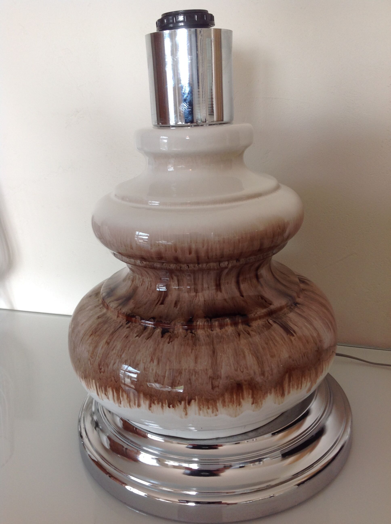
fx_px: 529
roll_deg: +4.1
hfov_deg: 40.6
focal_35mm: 35
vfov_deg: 52.7
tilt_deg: -18.5
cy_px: 262
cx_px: 196
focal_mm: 4.28
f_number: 2.4
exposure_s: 1/17
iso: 50
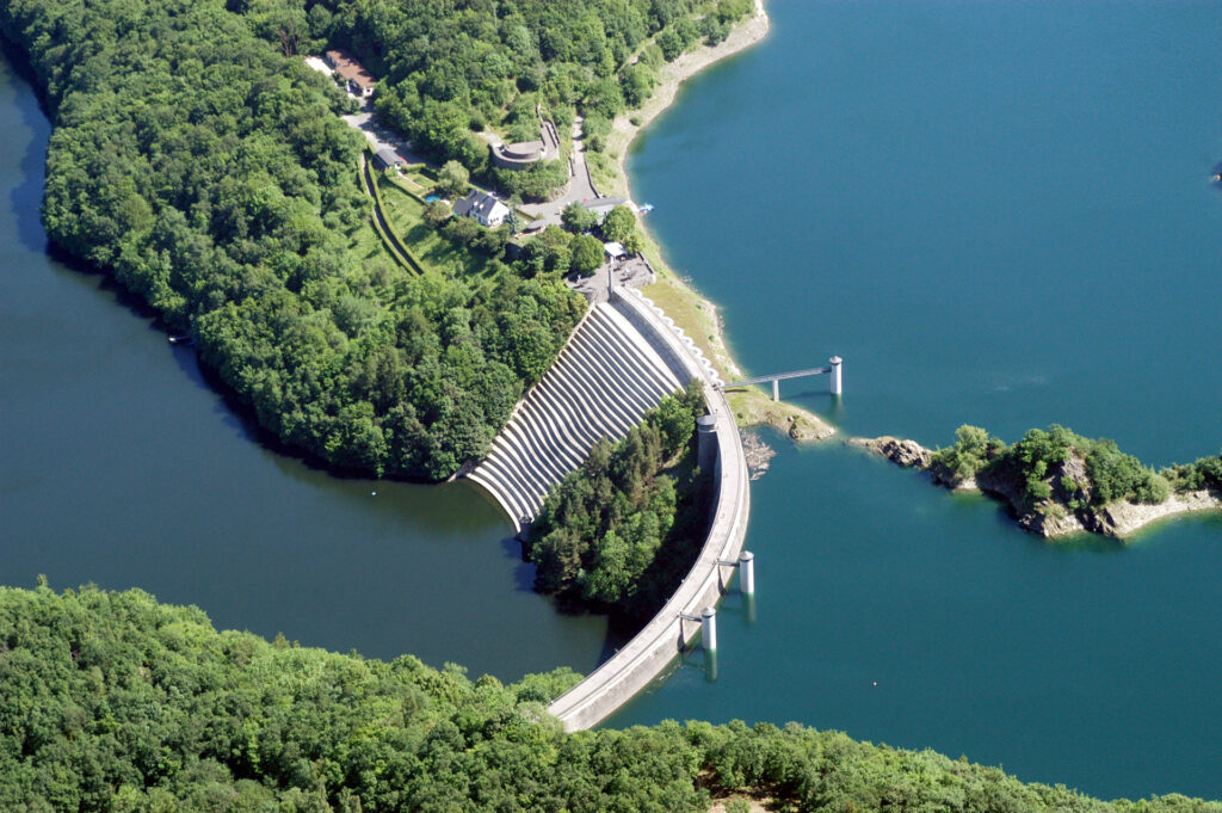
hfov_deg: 20.9
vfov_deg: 14.0
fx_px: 3307
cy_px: 406
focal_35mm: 98
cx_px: 611
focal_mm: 65
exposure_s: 1/640
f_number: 5
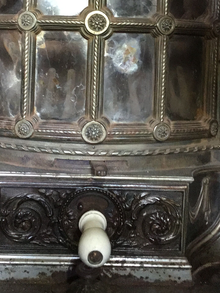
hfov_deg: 27.5
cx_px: 91
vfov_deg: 35.2
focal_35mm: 53
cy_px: 68
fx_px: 449
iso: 400
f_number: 2.4
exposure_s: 1/17
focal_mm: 3.3
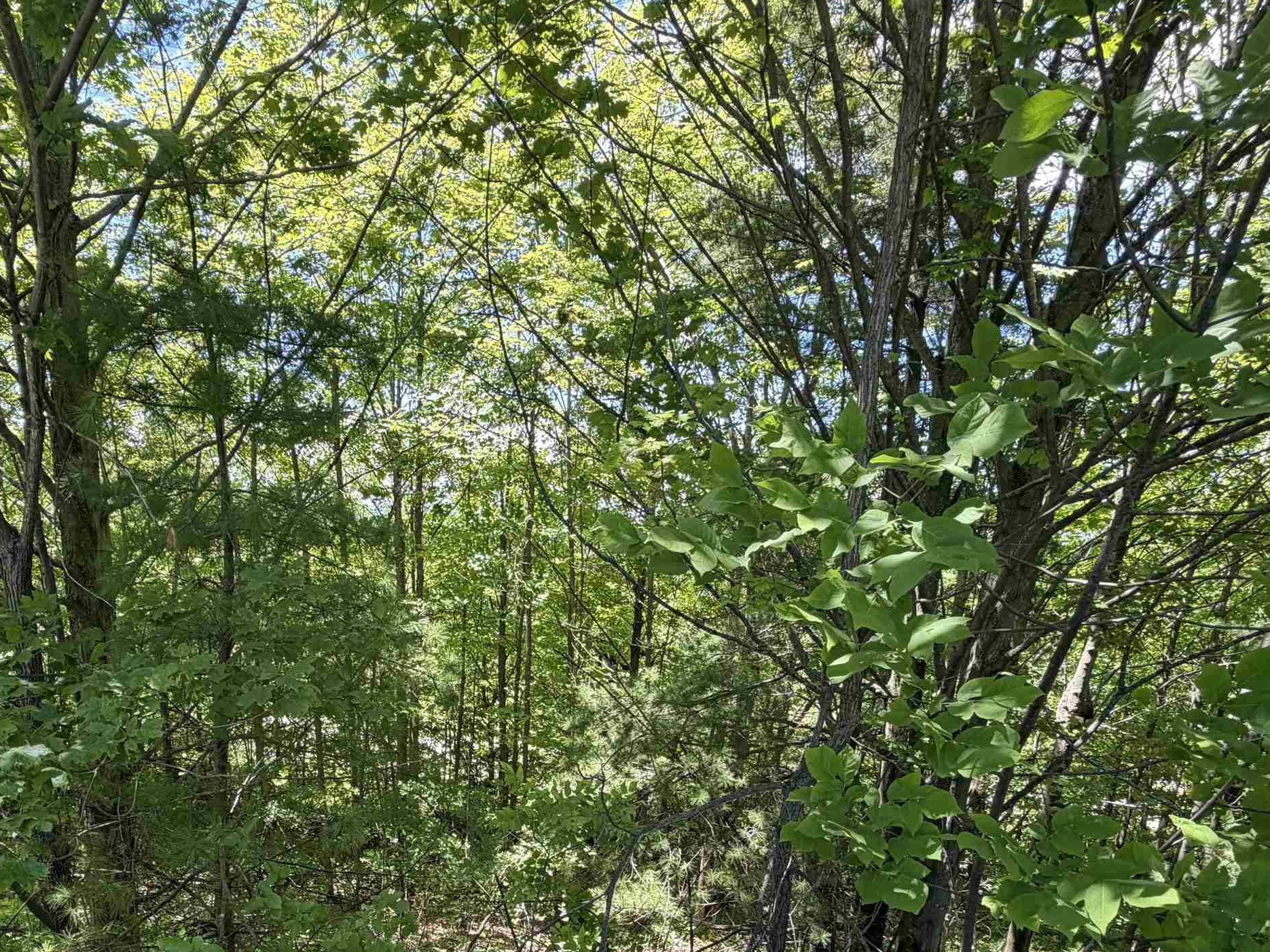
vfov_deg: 55.1
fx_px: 844
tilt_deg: -16.3
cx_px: 492
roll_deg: -4.3
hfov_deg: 72.9
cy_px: 751
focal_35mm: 23
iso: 64
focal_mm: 2.22
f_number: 2.2
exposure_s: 1/121
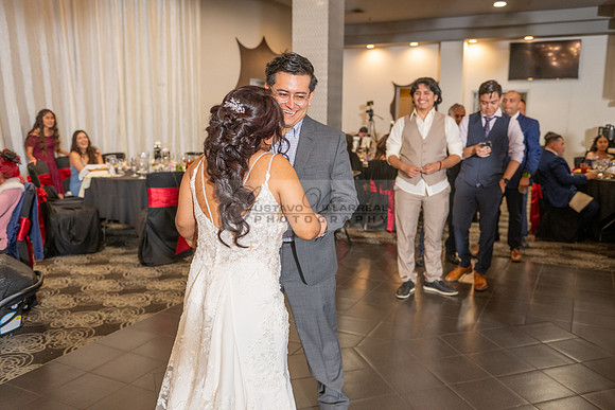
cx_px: 308
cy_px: 205
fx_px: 547
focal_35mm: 32
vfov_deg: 41.1
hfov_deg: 58.7
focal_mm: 32
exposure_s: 1/125
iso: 800
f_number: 3.5
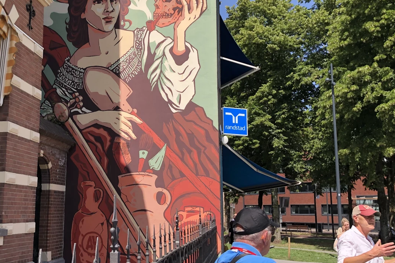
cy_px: 139
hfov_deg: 45.7
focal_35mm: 42
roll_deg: -0.2
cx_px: 134
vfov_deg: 31.9
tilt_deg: +10.4
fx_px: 461
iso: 20
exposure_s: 1/960
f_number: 1.8
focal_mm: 4
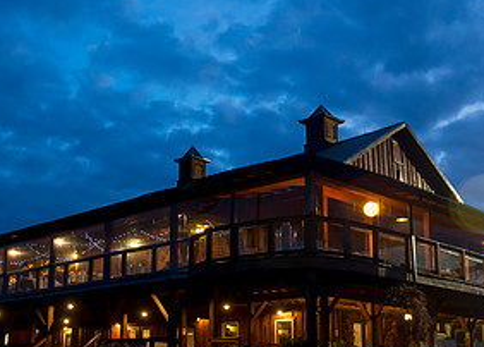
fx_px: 715
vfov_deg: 27.1
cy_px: 226
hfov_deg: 37.3
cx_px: 212
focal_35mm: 52
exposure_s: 1/40
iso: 1000
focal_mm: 24
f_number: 2.8
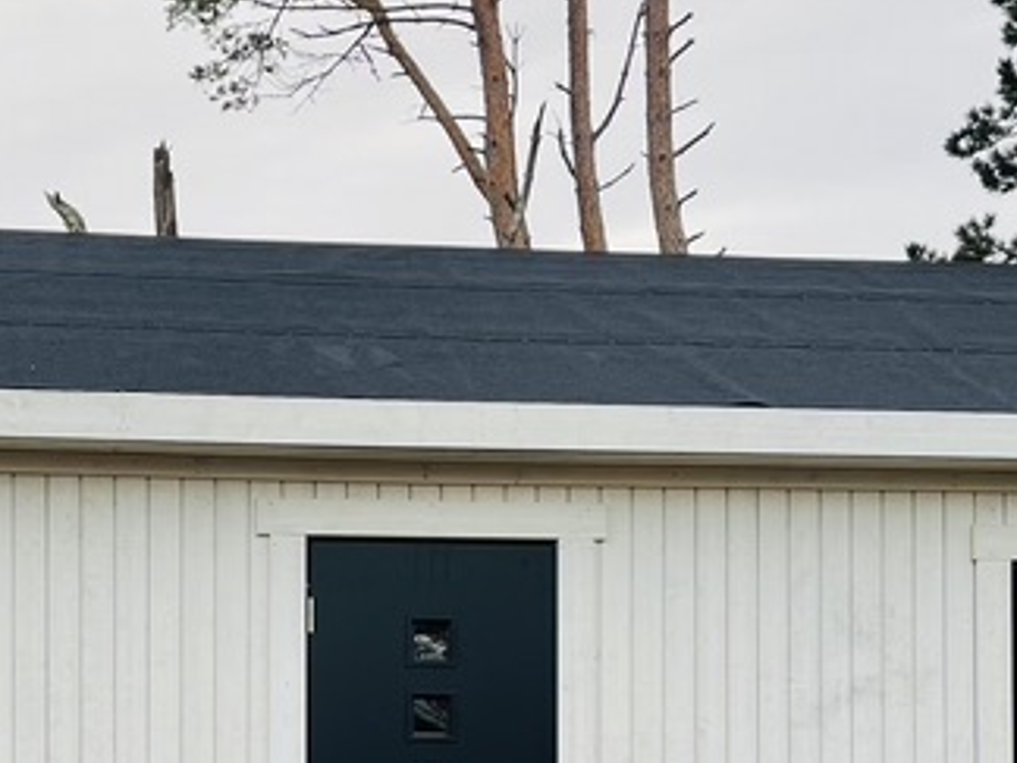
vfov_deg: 18.1
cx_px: 317
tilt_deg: +0.8
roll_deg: +0.4
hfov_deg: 24.6
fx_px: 2321
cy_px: 782
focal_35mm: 79
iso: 32
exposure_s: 1/367
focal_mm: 5.1
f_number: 1.6
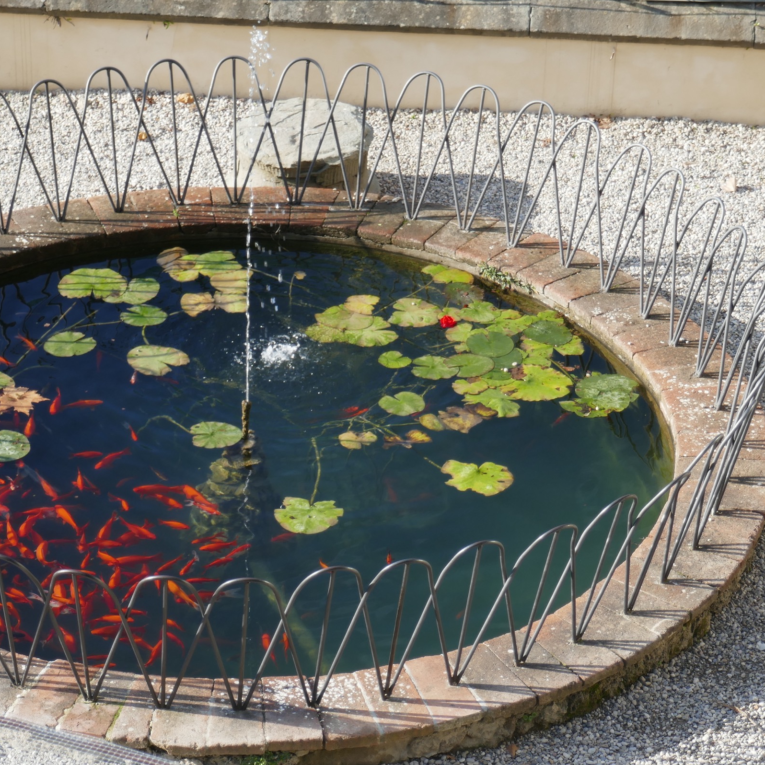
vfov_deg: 15.2
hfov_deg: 15.1
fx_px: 2875
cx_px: 301
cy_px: 383
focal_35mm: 115
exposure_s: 1/250
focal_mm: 32.8
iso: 125
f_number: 5
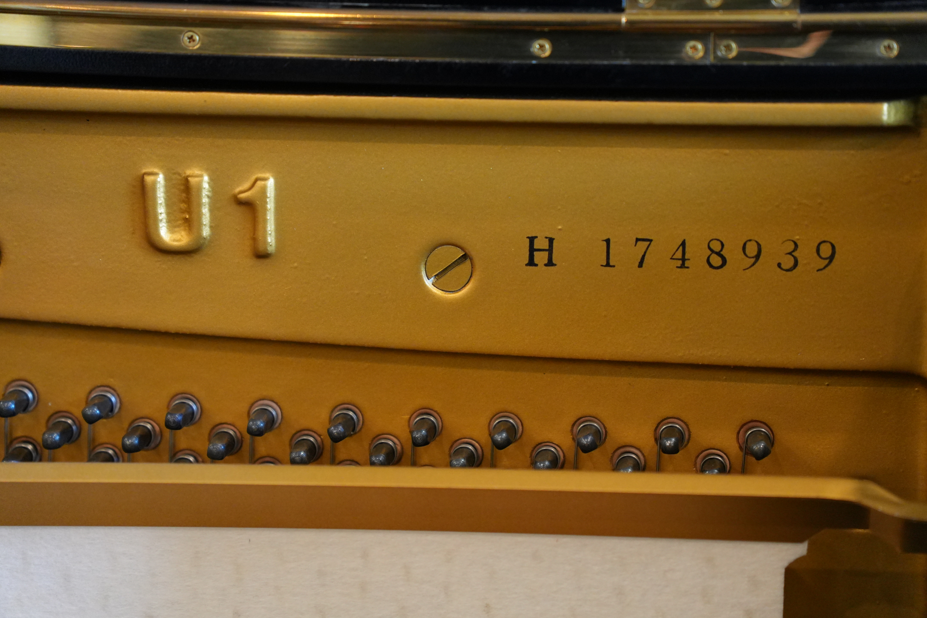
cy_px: 309
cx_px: 467
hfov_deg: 20.1
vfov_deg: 13.5
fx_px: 2614
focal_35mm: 102
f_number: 2.8
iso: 2500
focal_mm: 67
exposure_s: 1/160
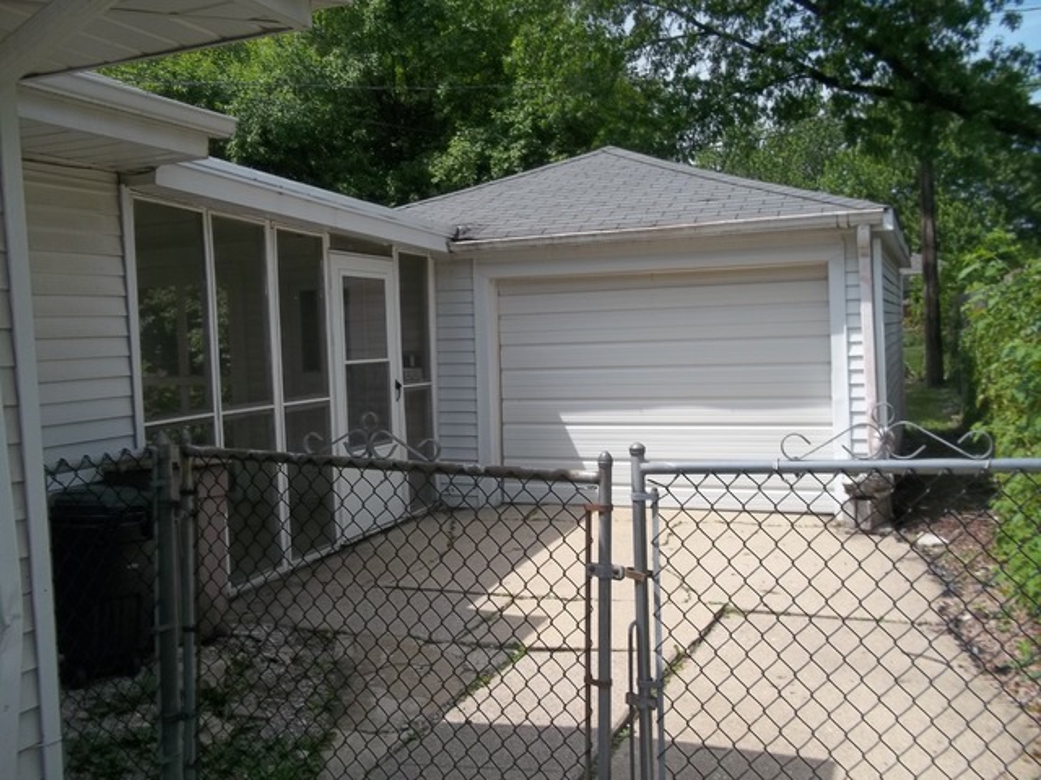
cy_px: 390
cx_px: 520
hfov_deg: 56.8
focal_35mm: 32
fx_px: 962
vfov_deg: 44.2
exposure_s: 1/200
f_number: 8.8
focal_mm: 5.7
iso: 80
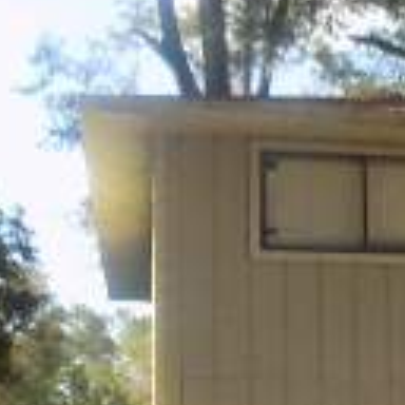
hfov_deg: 12.4
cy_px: 494
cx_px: 769
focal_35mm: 127
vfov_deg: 13.3
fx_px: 1681
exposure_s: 1/200
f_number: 3.1
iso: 80
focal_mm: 4
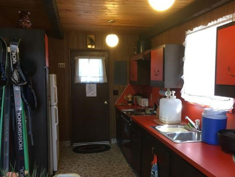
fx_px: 238
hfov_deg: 52.6
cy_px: 95
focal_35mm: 35
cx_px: 126
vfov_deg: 40.7
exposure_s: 1/30
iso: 64
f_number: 2.2
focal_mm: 4.15
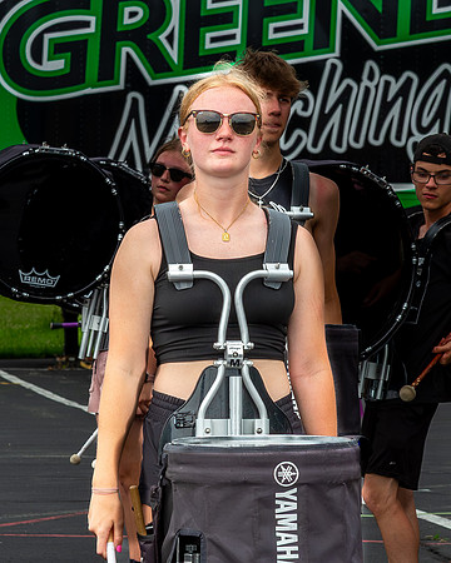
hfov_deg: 5.4
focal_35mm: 288
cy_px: 266
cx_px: 236
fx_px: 4805
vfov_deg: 6.7
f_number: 13
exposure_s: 1/320
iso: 1250
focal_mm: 120
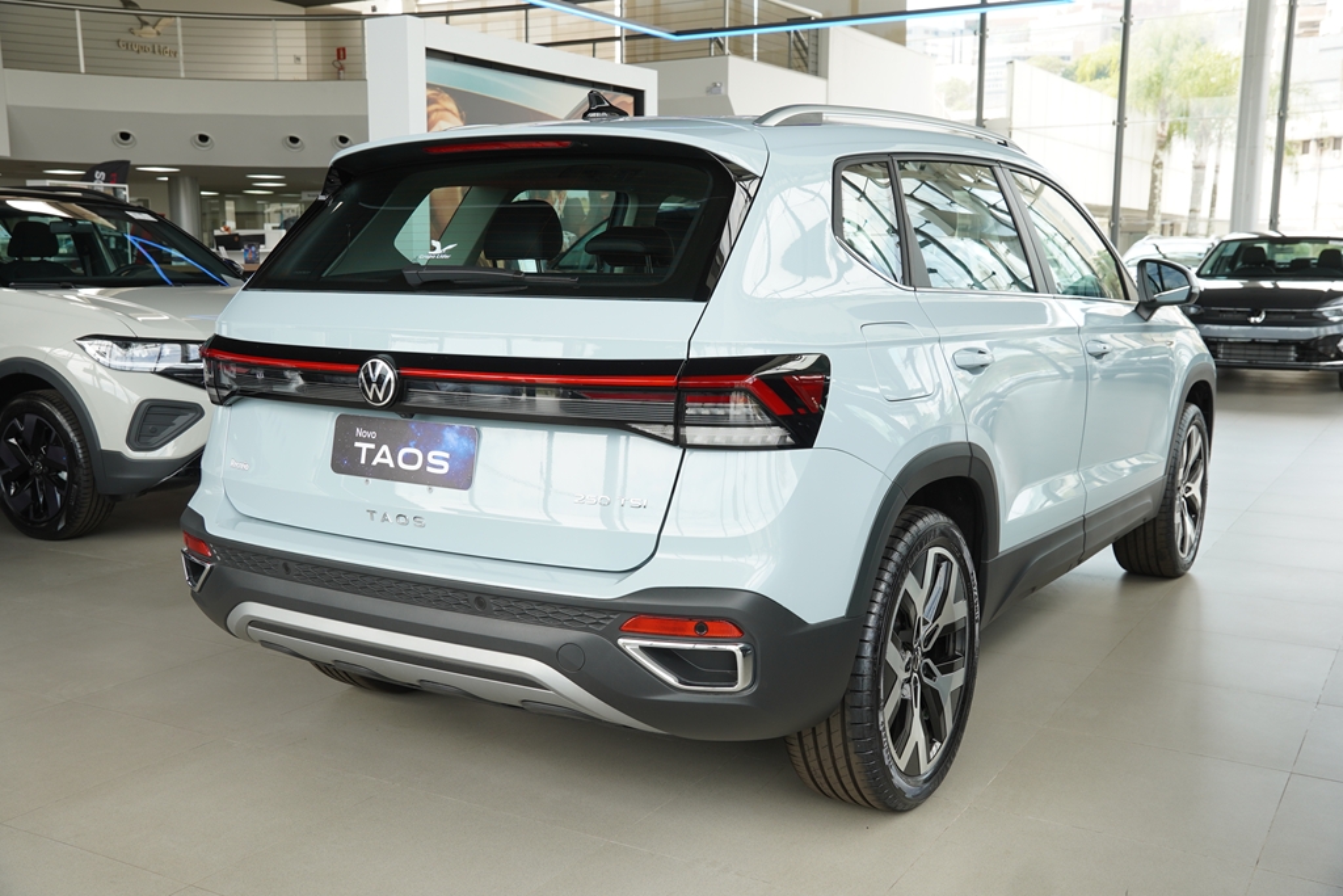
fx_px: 1399
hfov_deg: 51.3
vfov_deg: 35.5
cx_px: 672
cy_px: 448
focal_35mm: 38
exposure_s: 1/100
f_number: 4.5
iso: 160
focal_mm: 25
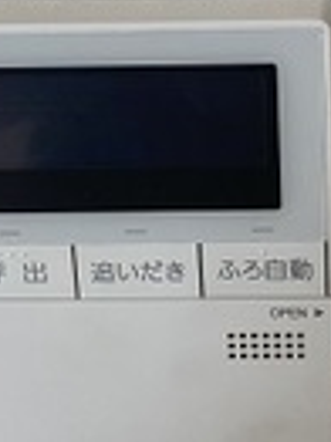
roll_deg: +3.0
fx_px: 1520
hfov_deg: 12.4
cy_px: 162
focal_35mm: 119
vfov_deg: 16.5
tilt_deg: -23.2
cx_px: 277
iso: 64
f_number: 1.8
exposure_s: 1/121
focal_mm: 4.25
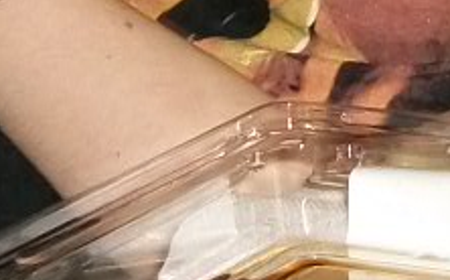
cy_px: -556
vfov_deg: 5.1
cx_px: 397
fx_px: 3000
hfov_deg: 8.6
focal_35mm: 245
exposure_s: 1/40
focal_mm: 7.1
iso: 200
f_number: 3.2
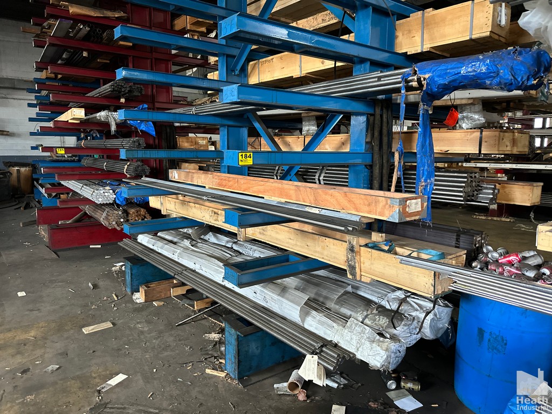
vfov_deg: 56.8
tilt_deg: -7.8
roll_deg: +0.3
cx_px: 276
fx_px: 383
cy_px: 207
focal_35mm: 24
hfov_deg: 71.6
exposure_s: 1/60
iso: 640
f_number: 1.78
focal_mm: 6.86
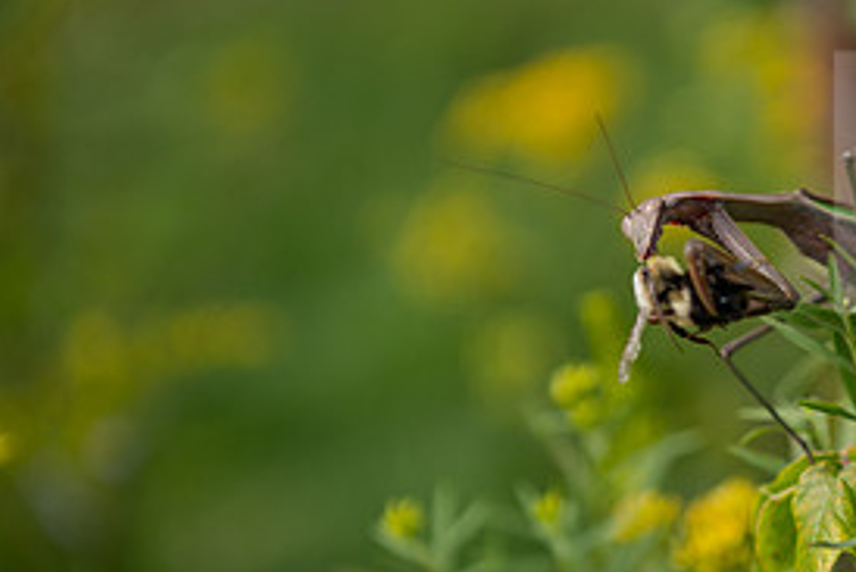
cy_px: 430
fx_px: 3521
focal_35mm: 148
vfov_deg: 9.3
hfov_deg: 13.8
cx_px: 740
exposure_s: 1/400
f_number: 3.5
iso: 80
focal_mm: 70
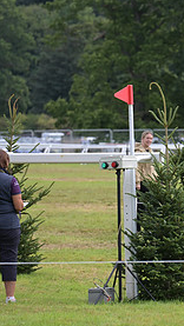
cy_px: 138
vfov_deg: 5.3
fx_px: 3518
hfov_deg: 3.0
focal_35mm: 406
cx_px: 322
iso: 640
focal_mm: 185
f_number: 5.6
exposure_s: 1/1250
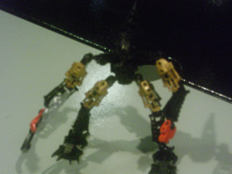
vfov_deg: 15.7
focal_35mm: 94
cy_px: 87
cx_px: 116
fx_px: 630
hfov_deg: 20.9
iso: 1300
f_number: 5.1
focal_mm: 15.7
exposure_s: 1/60
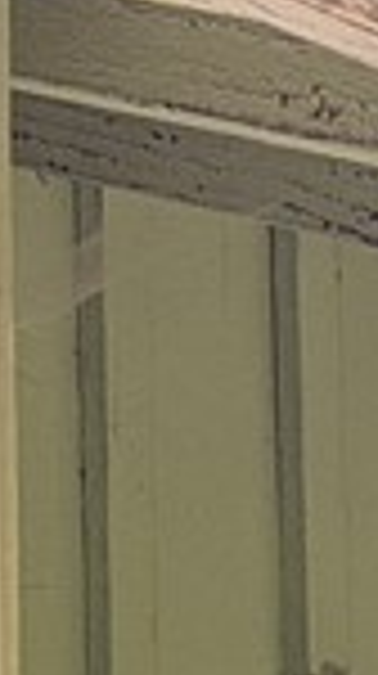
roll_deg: +1.5
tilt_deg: +1.2
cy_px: 1544
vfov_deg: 5.8
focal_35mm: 358
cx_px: 2052
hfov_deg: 3.1
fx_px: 6401
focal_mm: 6.76
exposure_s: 1/1000
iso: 80
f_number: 1.78
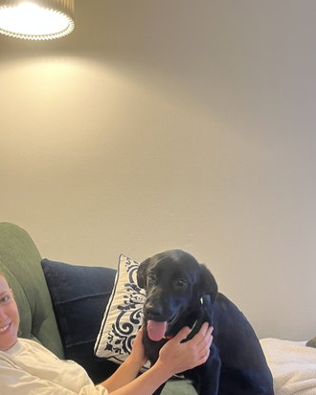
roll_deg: -2.2
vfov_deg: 43.3
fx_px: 480
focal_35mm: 41
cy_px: 298
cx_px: 101
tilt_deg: -11.7
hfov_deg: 36.0
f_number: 1.6
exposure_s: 1/60
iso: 125
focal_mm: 5.1
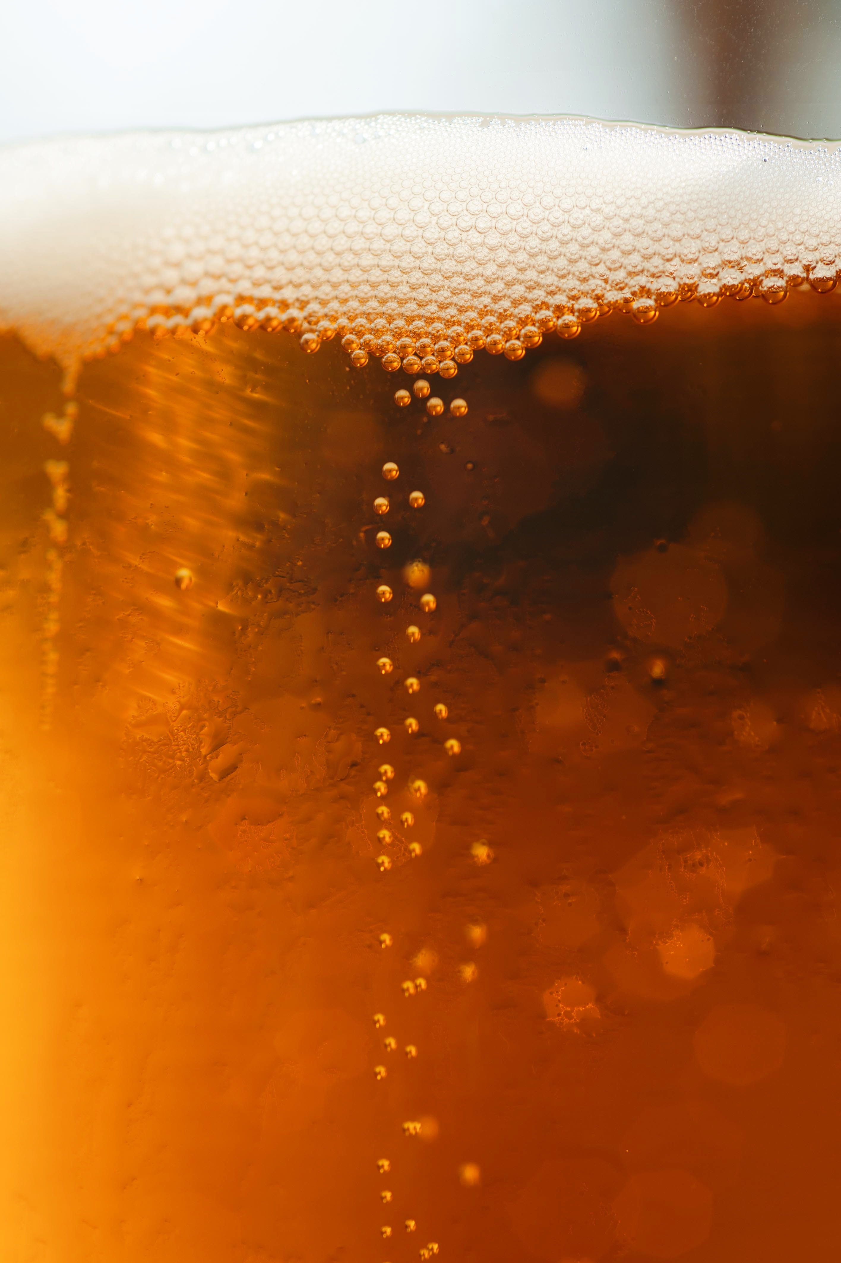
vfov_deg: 33.4
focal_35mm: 60
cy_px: 632
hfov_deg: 22.6
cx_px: 420
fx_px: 2105
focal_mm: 60
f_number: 8
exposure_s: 1/350
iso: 200
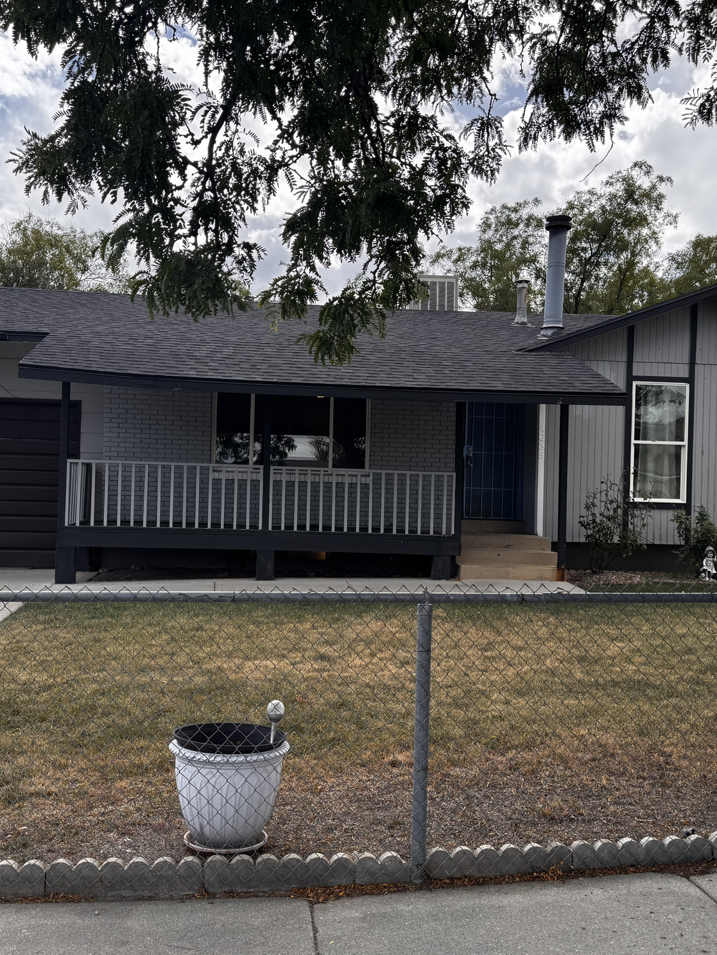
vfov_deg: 55.3
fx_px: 911
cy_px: 489
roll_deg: -1.5
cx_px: 341
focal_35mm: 33
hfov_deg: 42.9
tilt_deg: +0.3
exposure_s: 1/2041
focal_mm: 6.76
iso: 80
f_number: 1.78
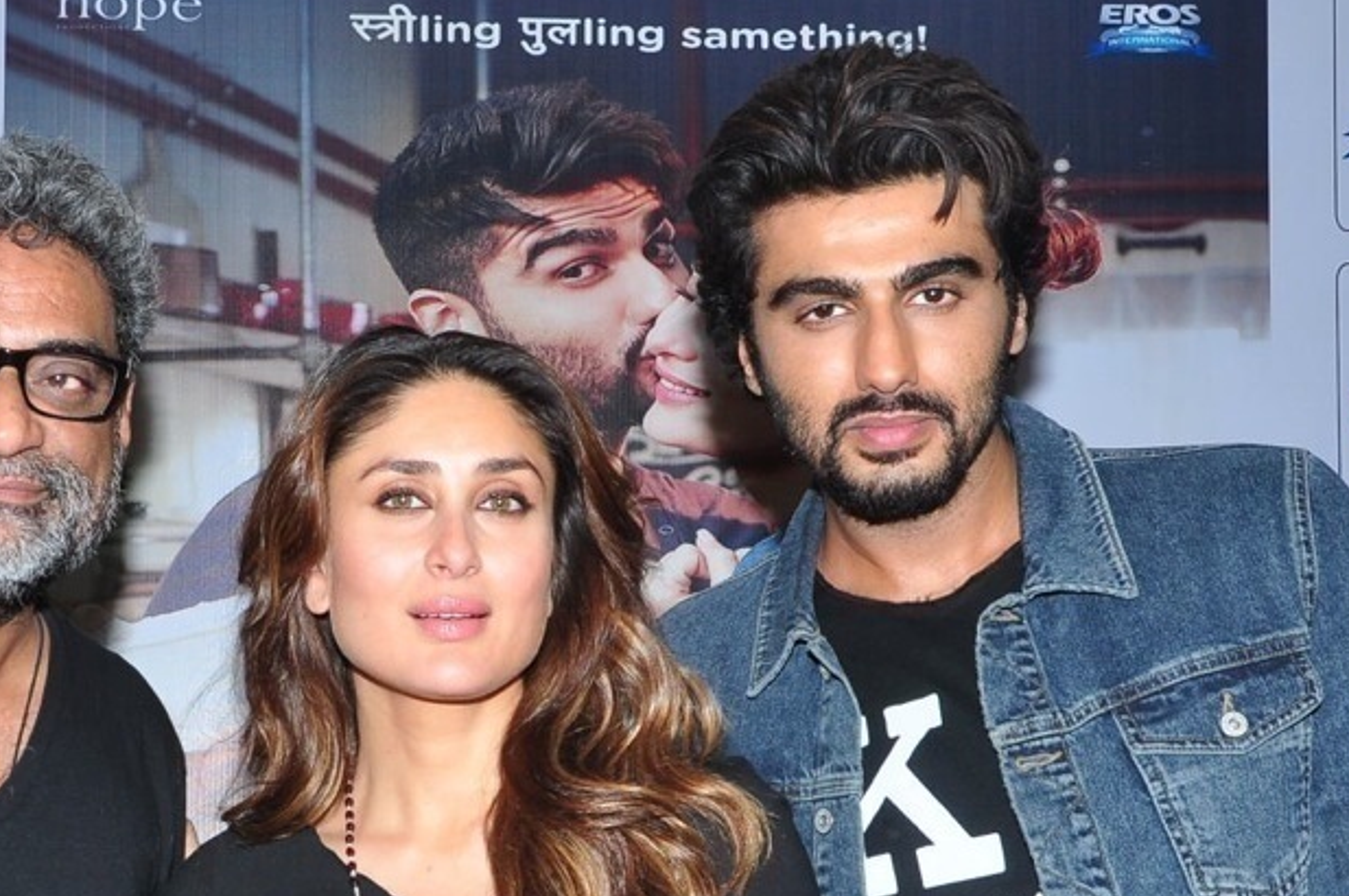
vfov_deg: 18.3
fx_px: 2732
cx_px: 450
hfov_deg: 27.6
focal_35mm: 73
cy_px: 834
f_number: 11
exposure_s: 1/125
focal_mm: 25
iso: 400
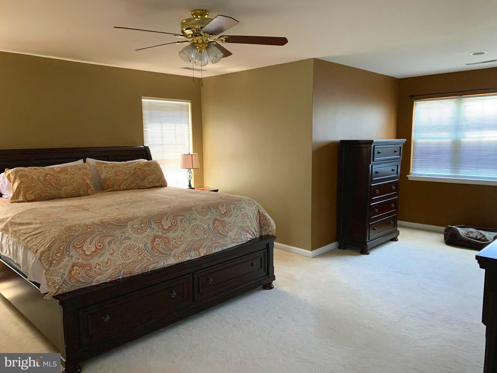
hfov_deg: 67.3
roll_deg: +0.0
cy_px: 186
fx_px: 373
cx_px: 248
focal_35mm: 26
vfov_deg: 53.1
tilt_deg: -8.8
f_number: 1.8
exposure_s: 1/45
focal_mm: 4.25
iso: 400
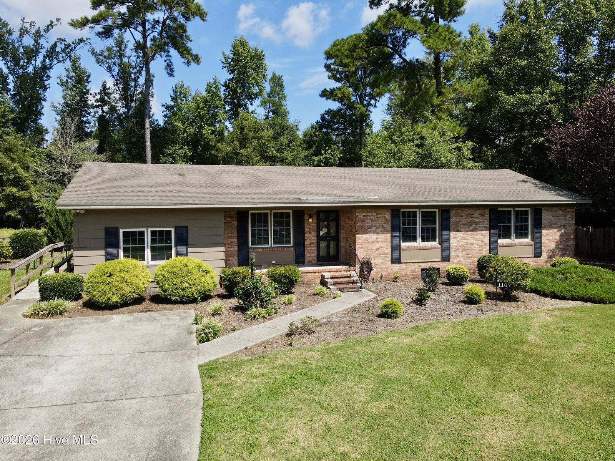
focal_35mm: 24
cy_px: 230
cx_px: 308
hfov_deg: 71.6
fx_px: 426
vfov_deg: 56.8
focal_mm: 4.5
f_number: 2.8
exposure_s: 1/640
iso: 100
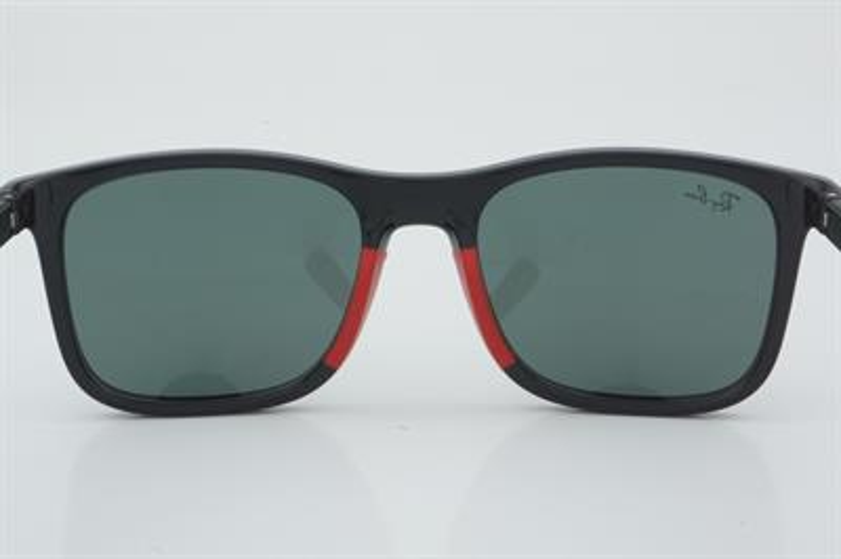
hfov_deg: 27.0
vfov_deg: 18.2
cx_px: 420
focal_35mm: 75
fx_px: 1751
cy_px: 280
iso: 100
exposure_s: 1/4
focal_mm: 50
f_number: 29
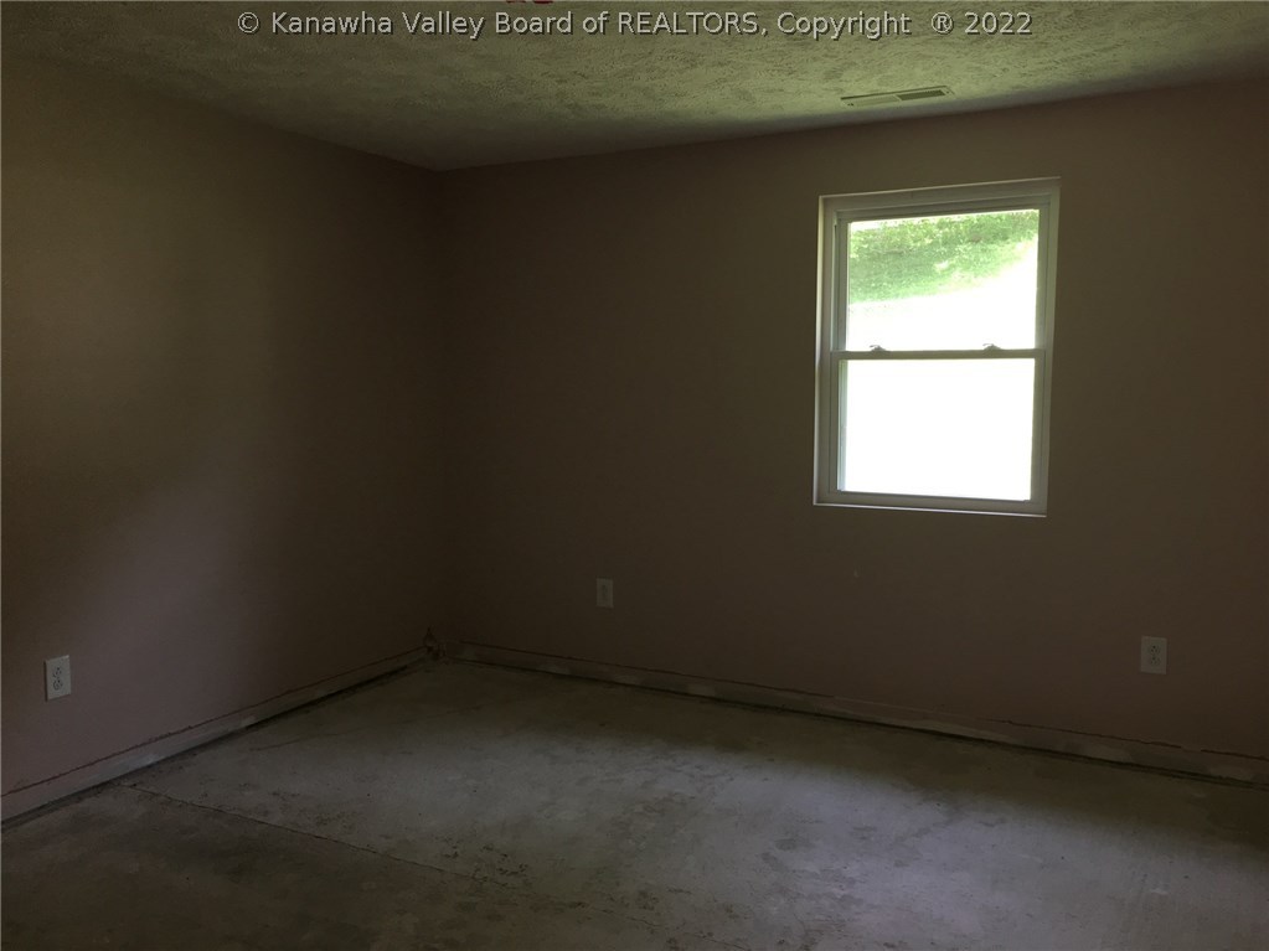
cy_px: 476
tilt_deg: -4.9
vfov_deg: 48.2
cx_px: 634
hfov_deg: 61.7
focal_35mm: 29
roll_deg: +0.5
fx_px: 1063
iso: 50
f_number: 2.2
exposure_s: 1/30
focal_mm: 4.15
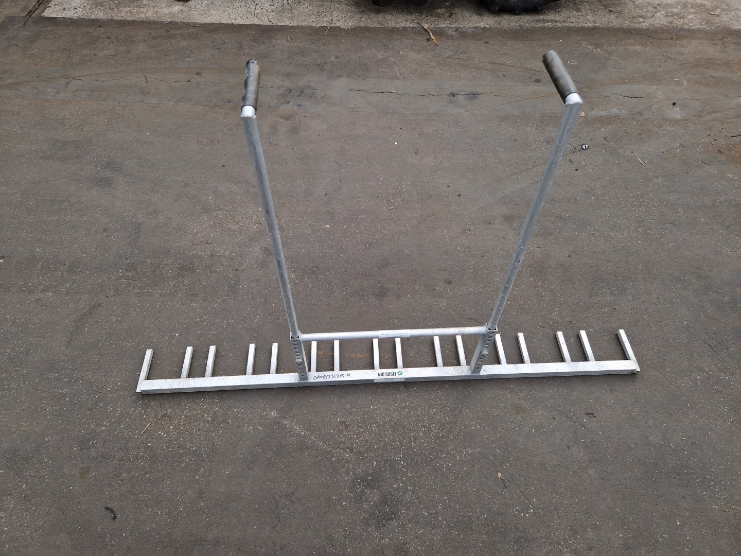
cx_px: 370
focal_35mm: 23
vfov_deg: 58.9
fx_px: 492
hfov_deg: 73.9
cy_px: 278
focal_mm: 5.4
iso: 50
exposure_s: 1/338
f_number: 1.8
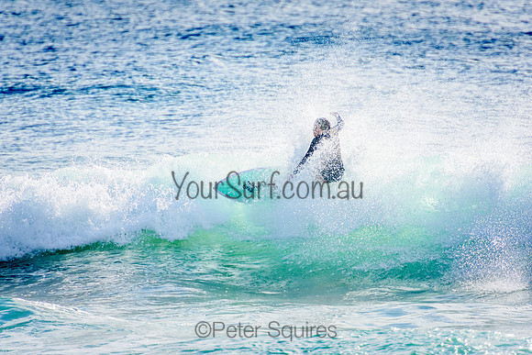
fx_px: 8868
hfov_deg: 3.4
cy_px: 178
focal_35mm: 600
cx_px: 266
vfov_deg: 2.3
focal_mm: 400
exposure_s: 1/2000
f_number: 5.6
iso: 280
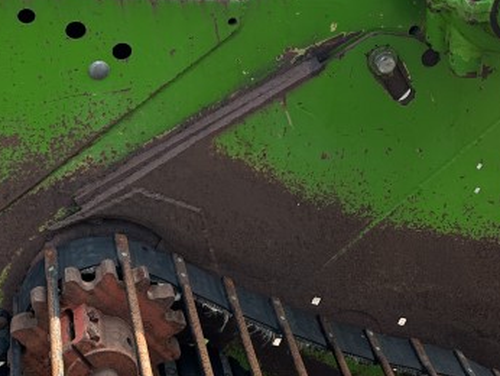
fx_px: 1026
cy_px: 32
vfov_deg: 20.3
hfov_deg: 27.1
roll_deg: +0.4
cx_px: 360
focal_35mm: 71
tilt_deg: -24.0
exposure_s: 1/1541
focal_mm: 6.86
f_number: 1.78
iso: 80
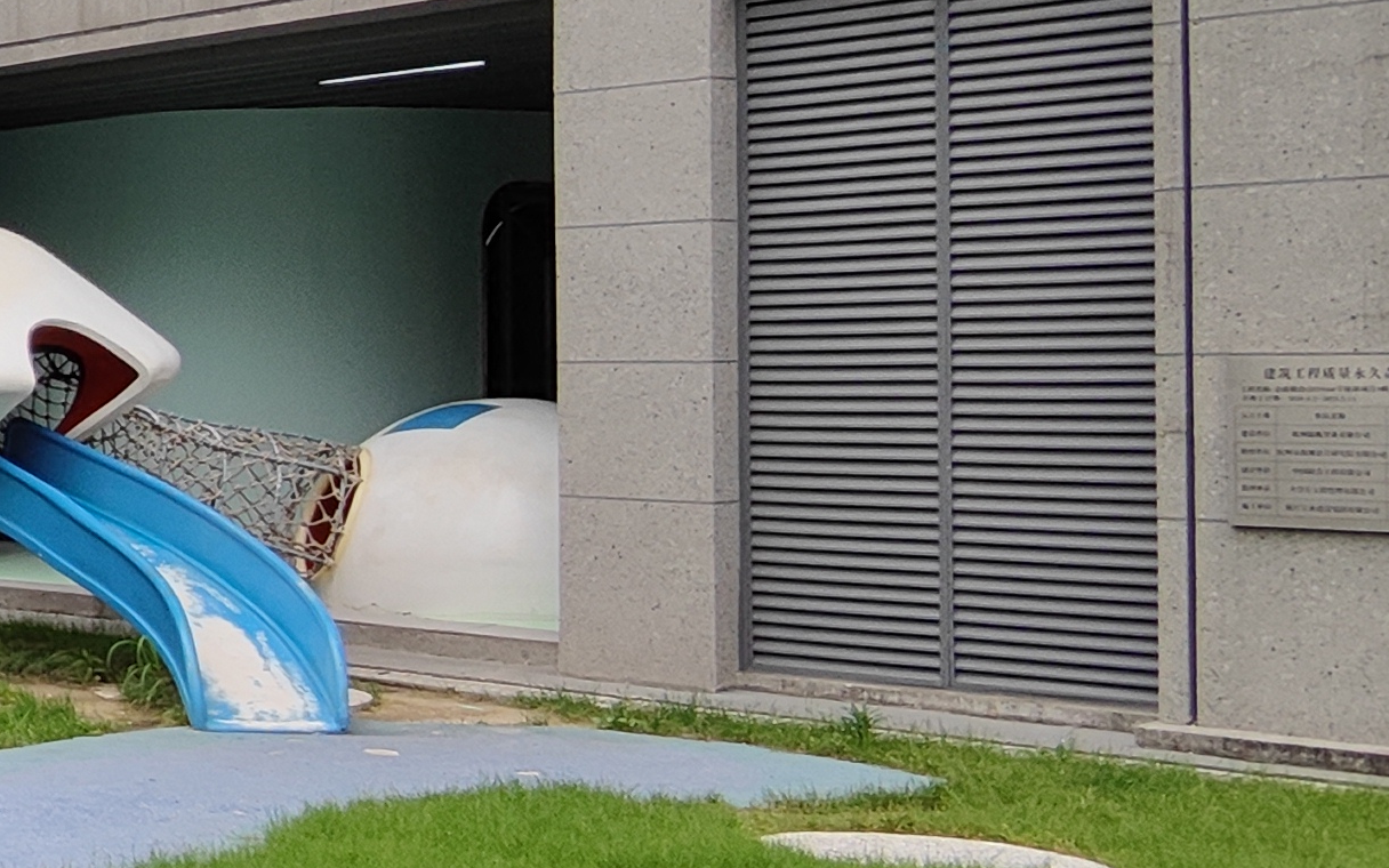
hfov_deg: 26.8
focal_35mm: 58
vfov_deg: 22.4
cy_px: 434
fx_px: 2196
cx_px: -604
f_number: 2.4
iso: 50
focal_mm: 2.13
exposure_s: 1/329
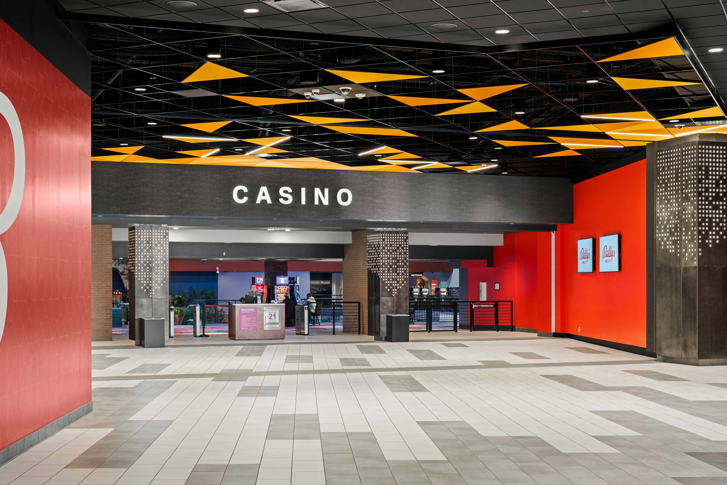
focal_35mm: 52
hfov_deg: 37.9
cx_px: 327
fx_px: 1057
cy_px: 234
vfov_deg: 25.8
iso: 100
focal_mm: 44.3
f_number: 10
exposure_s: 2
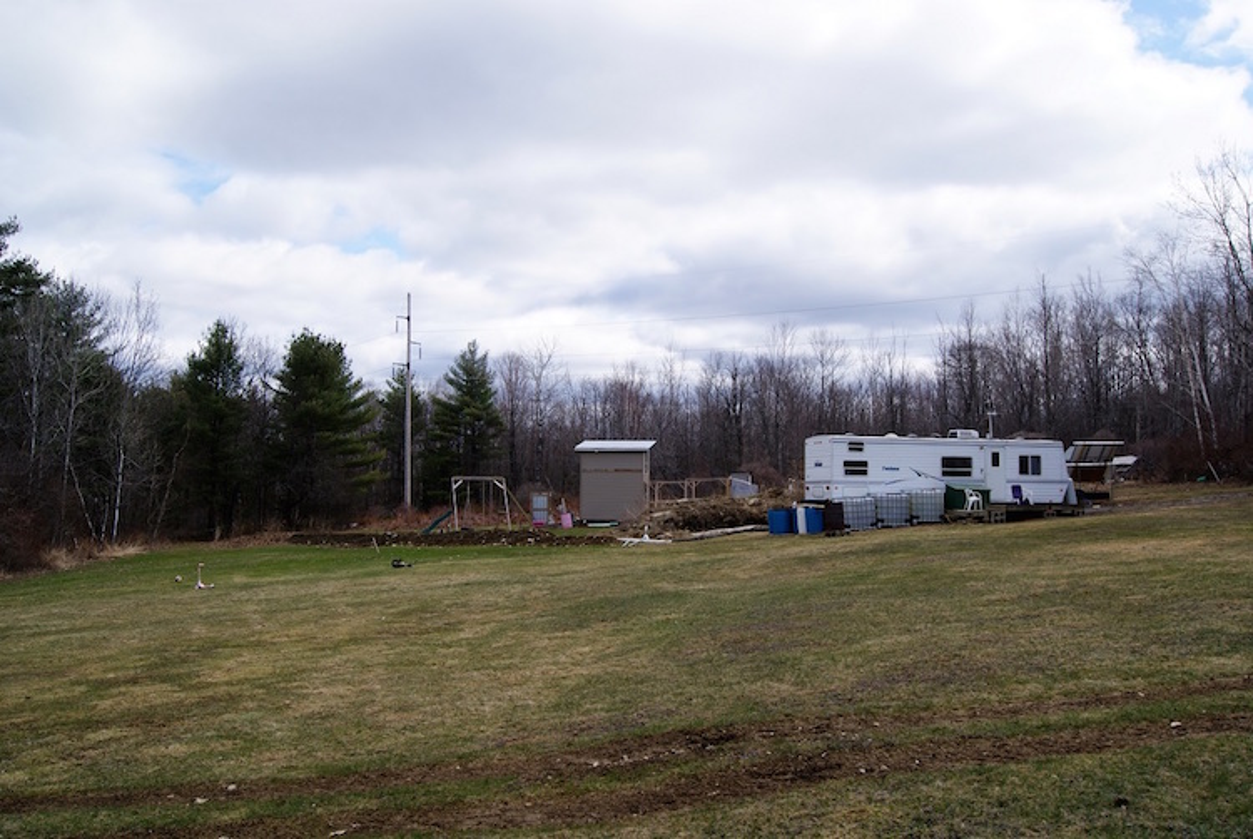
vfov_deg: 40.1
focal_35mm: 33
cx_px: 626
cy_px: 420
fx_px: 1150
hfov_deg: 57.2
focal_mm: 22
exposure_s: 1/160
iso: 100
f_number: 10
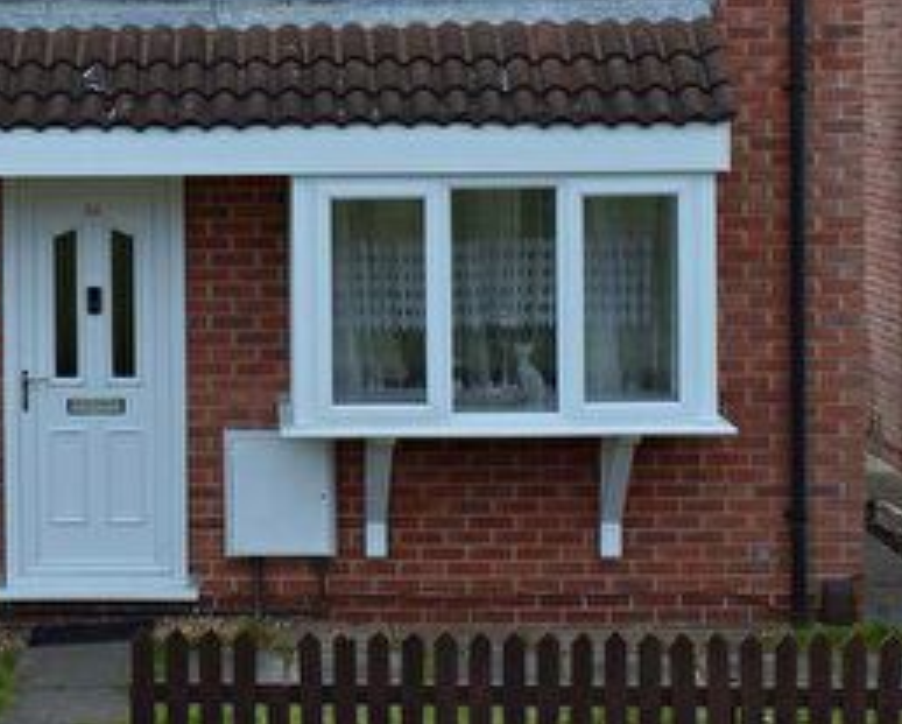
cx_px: 119
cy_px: 68
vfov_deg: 18.0
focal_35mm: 84
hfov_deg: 22.3
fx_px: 2245
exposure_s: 1/250
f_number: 8
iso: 160
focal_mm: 22
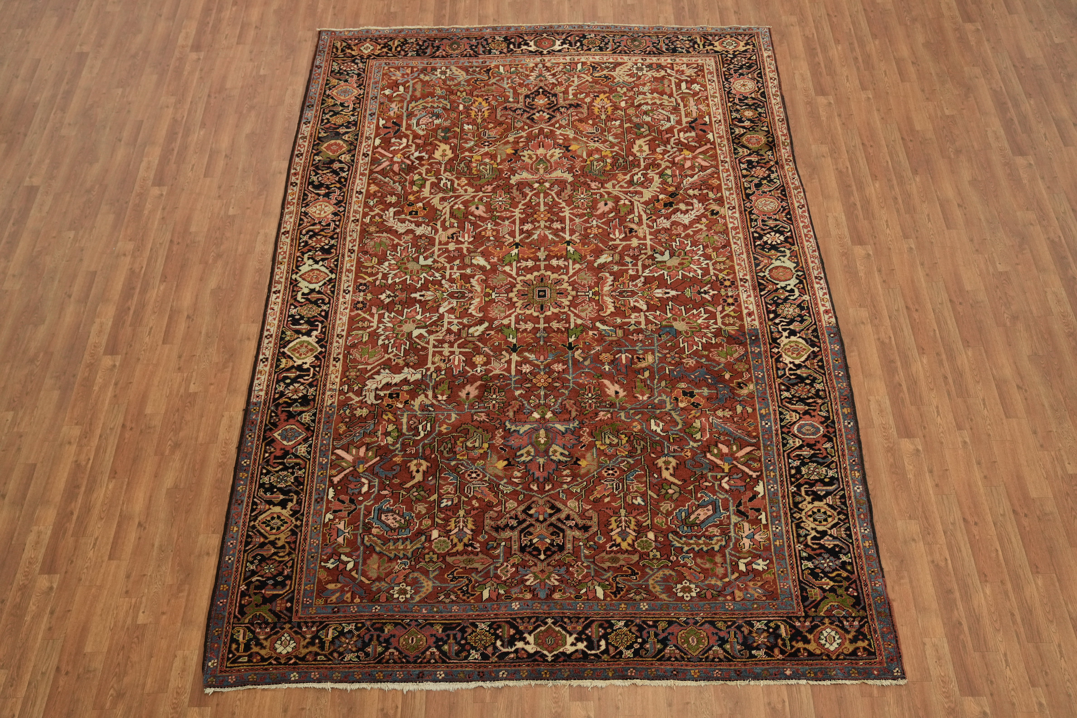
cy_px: 359
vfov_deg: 41.1
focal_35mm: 32
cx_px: 538
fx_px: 957
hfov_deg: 58.7
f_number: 3.2
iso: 2000
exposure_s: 1/125
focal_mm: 32
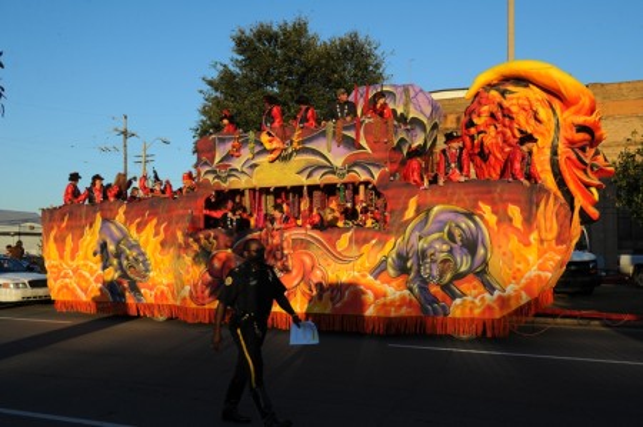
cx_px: 322
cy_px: 214
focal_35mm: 32
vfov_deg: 41.0
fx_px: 571
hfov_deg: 58.8
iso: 320
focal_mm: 32
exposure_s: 1/640
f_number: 7.1
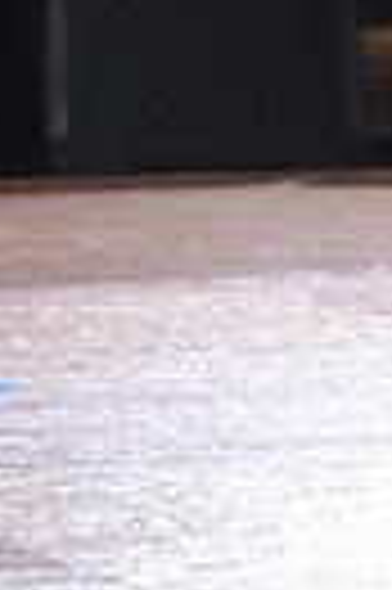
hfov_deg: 2.4
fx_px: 9285
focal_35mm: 567
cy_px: -622
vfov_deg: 3.6
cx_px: 795
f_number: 4.5
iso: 3200
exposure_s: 1/250
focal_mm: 128
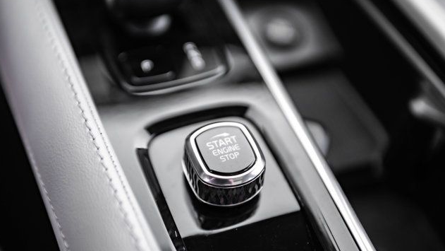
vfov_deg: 23.5
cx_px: 221
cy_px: 142
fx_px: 602
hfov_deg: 40.6
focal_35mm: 51
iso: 640
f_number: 2.8
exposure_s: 1/200
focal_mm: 48
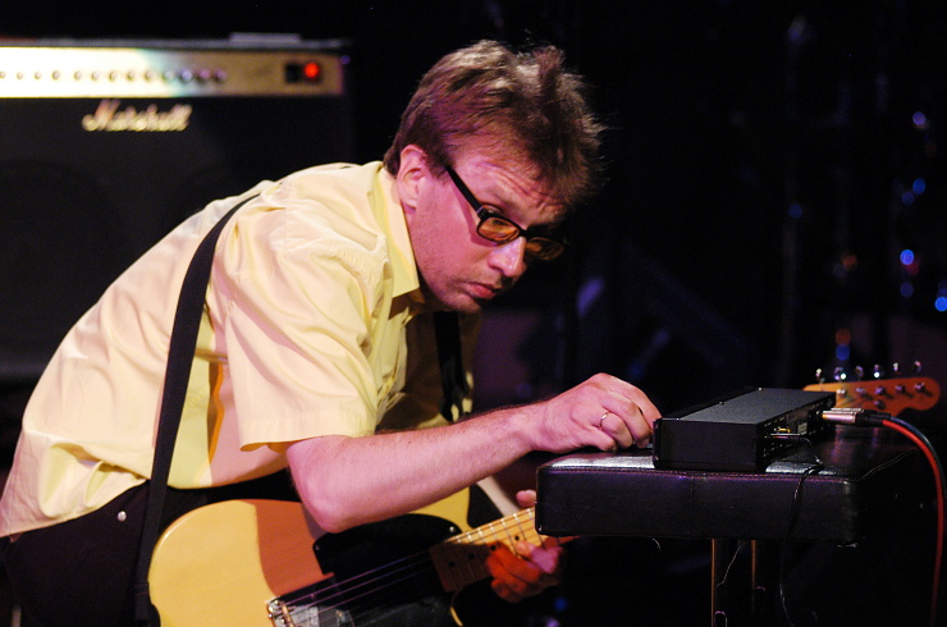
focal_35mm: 168
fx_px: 4410
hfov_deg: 12.3
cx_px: 474
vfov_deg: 8.1
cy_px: 314
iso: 1000
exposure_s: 1/80
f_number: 3.2
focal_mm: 112
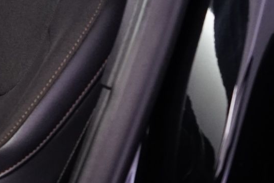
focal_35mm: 111
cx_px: -305
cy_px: 88
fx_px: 844
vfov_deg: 12.3
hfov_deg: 14.6
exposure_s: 1/8
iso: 1600
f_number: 6.3
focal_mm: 24
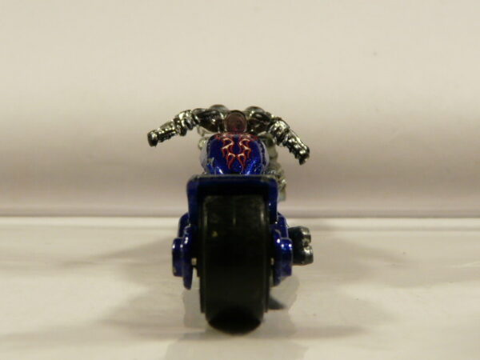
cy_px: 180
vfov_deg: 20.4
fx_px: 998
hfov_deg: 27.0
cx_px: 240
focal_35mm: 72
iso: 100
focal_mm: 7.4
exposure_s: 1/60
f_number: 3.2
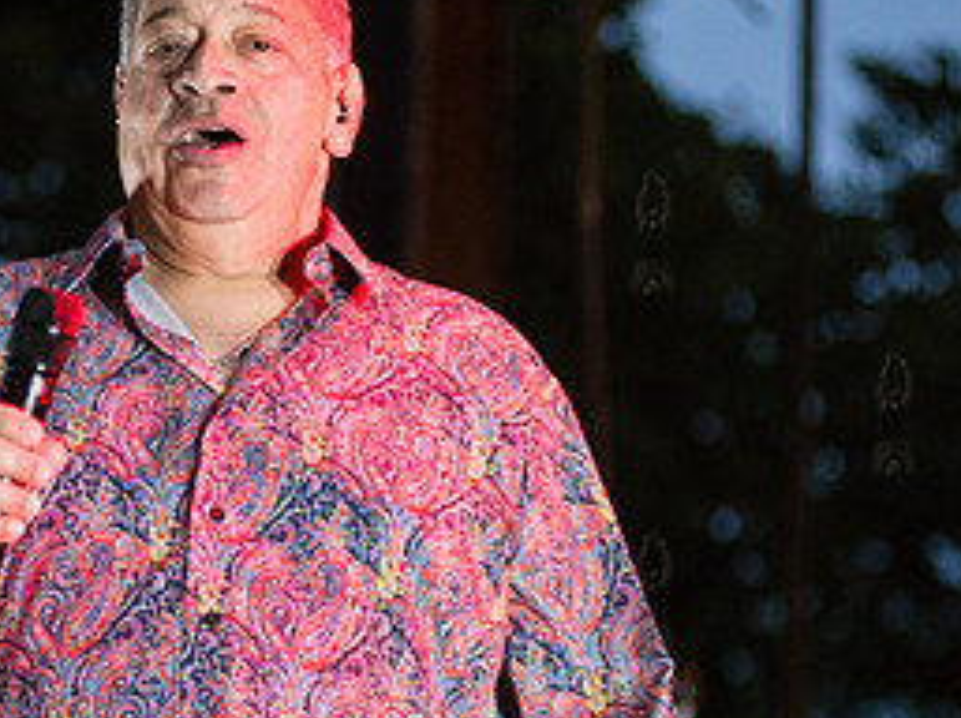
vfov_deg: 7.9
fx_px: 5184
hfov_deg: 10.6
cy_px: 409
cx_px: 168
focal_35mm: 187
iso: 3200
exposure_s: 1/250
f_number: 3.5
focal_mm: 86
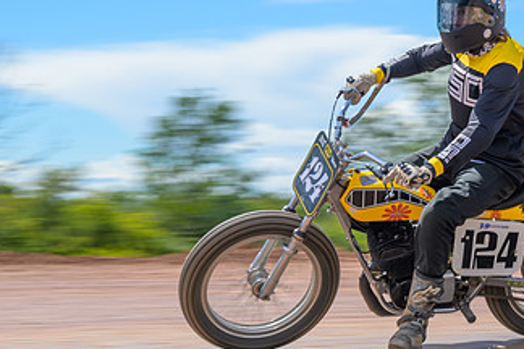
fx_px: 2009
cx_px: 307
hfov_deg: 14.9
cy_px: 166
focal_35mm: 138
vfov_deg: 9.9
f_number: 10
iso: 64
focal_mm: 77
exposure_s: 1/100
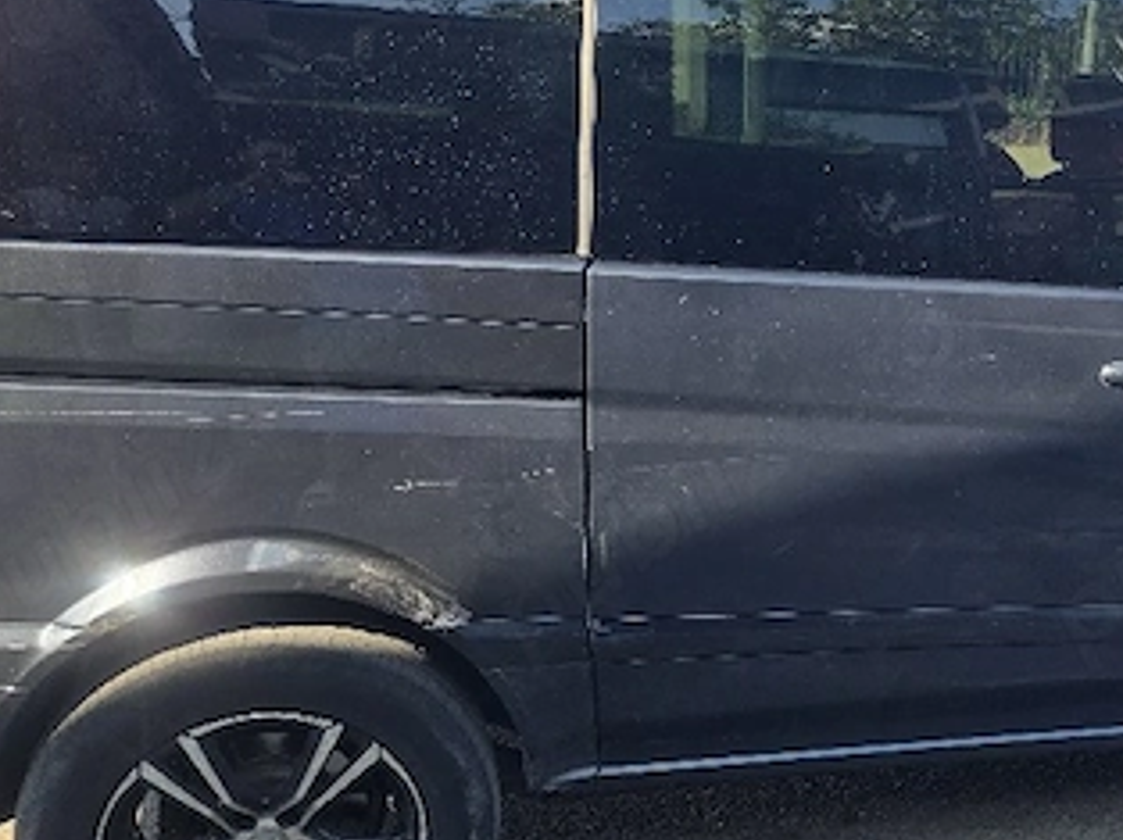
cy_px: 493
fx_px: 1426
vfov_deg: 32.8
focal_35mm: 44
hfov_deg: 41.4
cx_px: 869
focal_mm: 6.3
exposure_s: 1/1667
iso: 80
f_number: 1.7
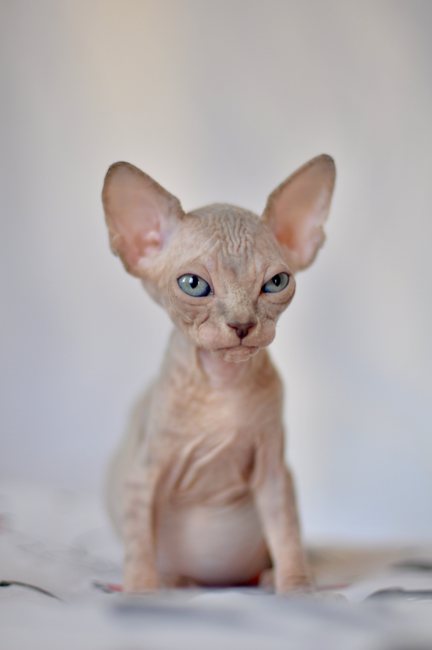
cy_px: 325
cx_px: 216
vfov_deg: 27.0
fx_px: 1353
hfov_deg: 18.1
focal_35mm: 75
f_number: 1.6
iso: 400
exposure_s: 1/125
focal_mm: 50
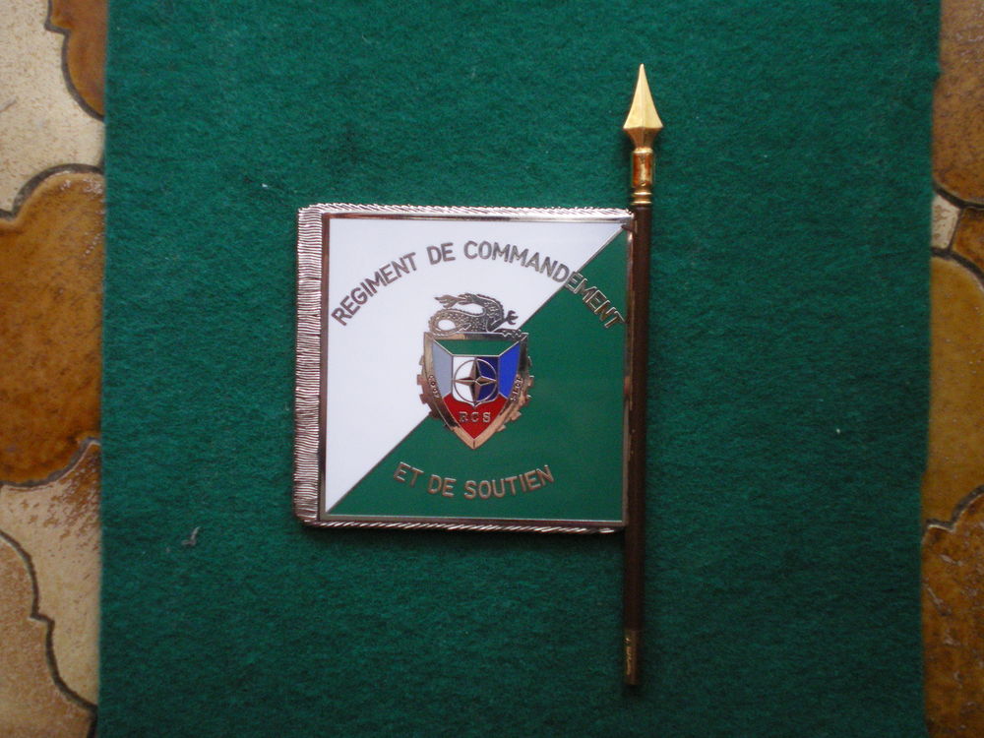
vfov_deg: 29.1
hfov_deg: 38.2
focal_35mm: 50
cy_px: 369
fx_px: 1421
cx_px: 492
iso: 400
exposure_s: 1/15
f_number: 3.7
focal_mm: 8.4
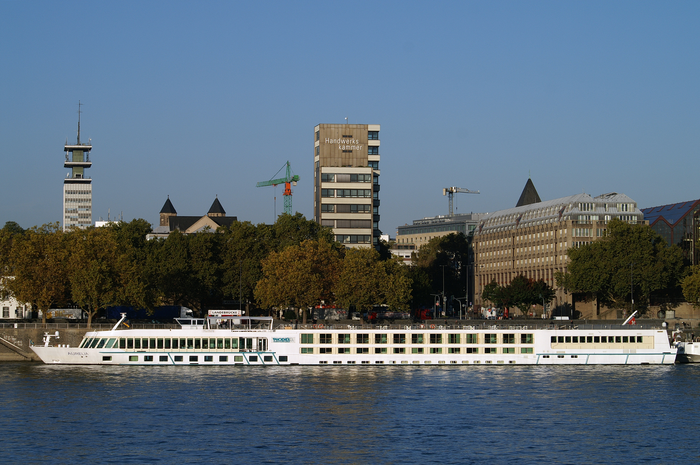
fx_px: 2040
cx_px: 350
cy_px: 232
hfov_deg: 19.5
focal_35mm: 105
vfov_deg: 13.0
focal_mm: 70
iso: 100
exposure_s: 1/300
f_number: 10
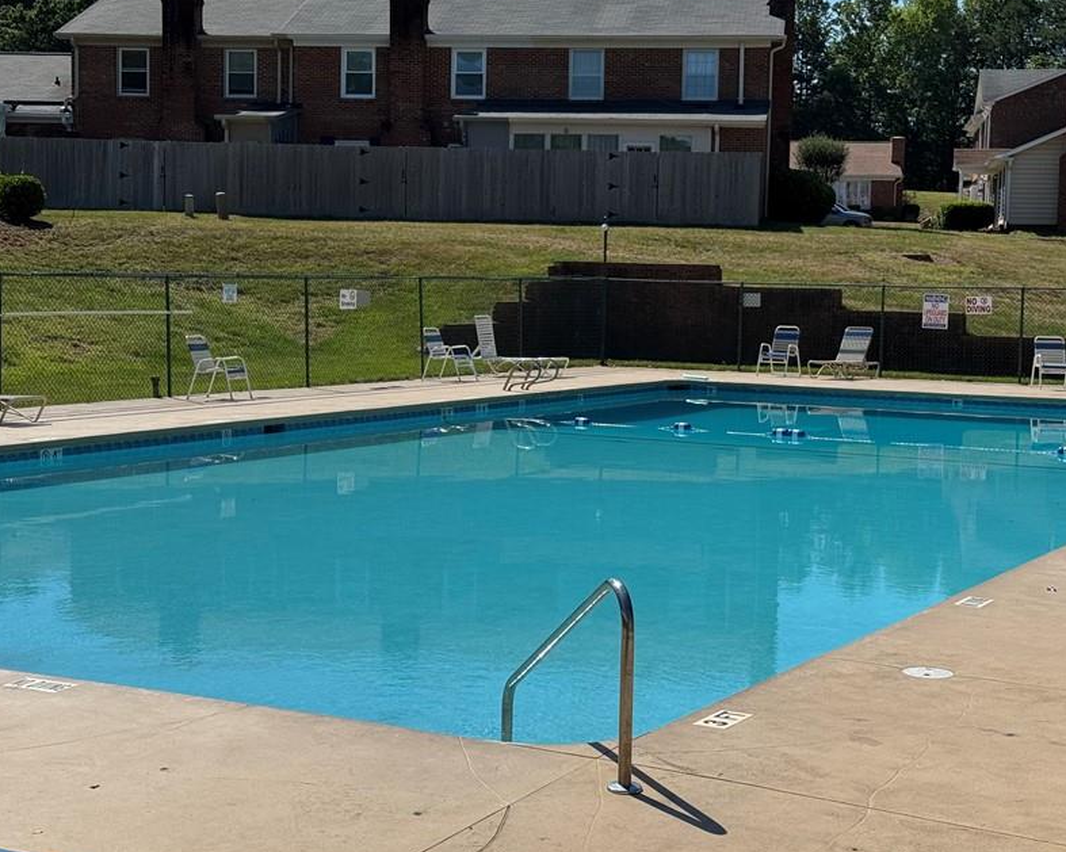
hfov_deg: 31.0
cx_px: 550
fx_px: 1924
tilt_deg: -4.2
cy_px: 390
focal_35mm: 61
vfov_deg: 25.0
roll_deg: -1.1
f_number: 1.78
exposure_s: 1/7092
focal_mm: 6.76
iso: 64
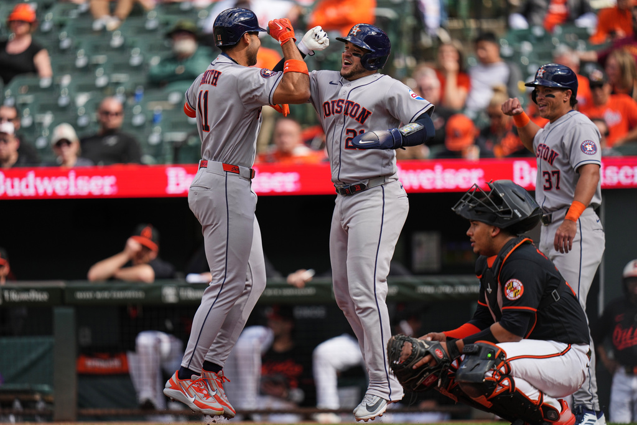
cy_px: 212
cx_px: 318
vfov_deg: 3.4
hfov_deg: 5.2
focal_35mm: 400
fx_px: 7075
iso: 320
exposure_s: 1/3200
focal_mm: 400
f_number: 2.8
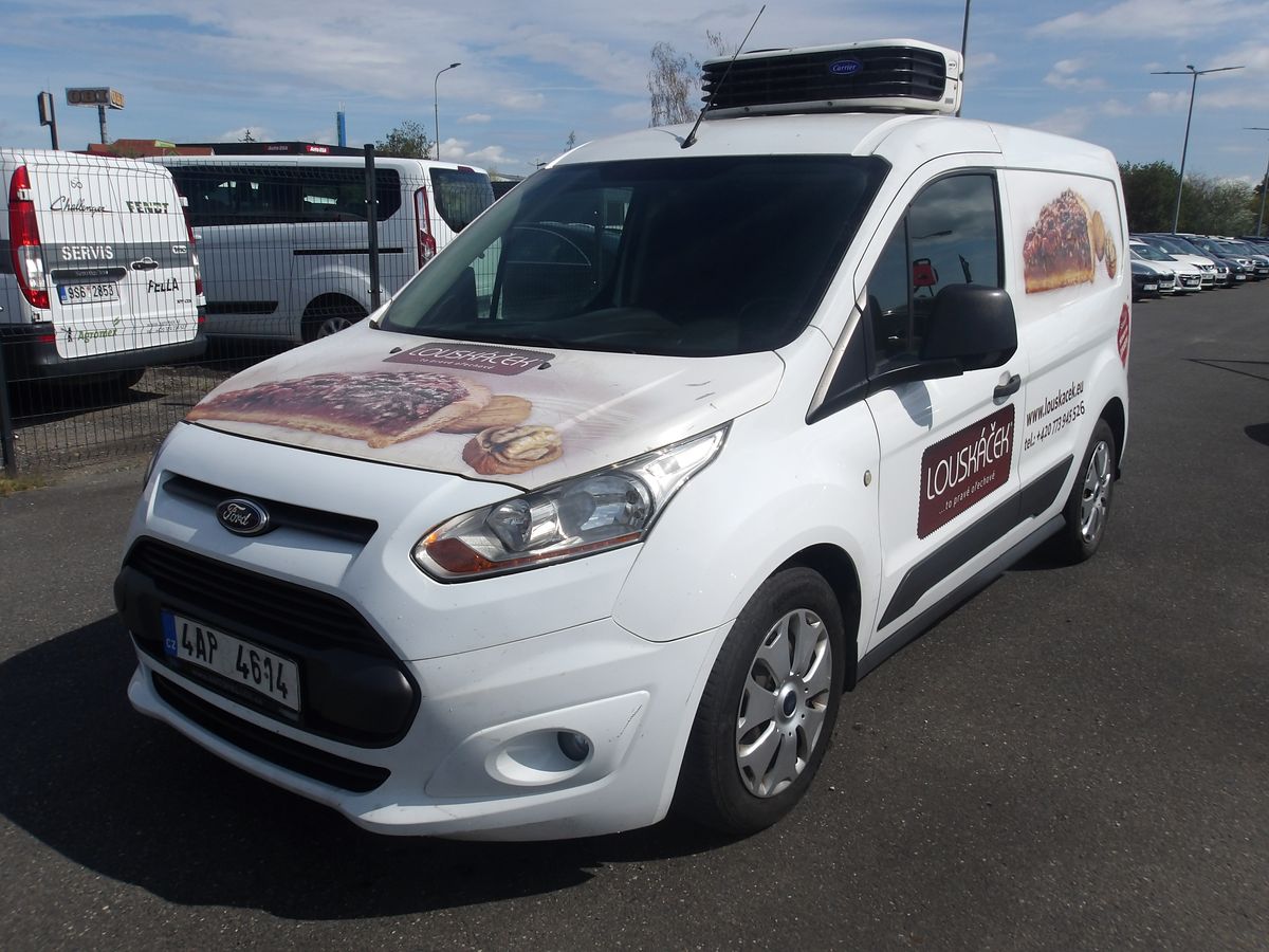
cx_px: 634
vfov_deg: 51.4
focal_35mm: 27
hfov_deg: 65.3
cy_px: 476
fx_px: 990
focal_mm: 4.9
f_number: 10.4
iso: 100
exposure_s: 1/291
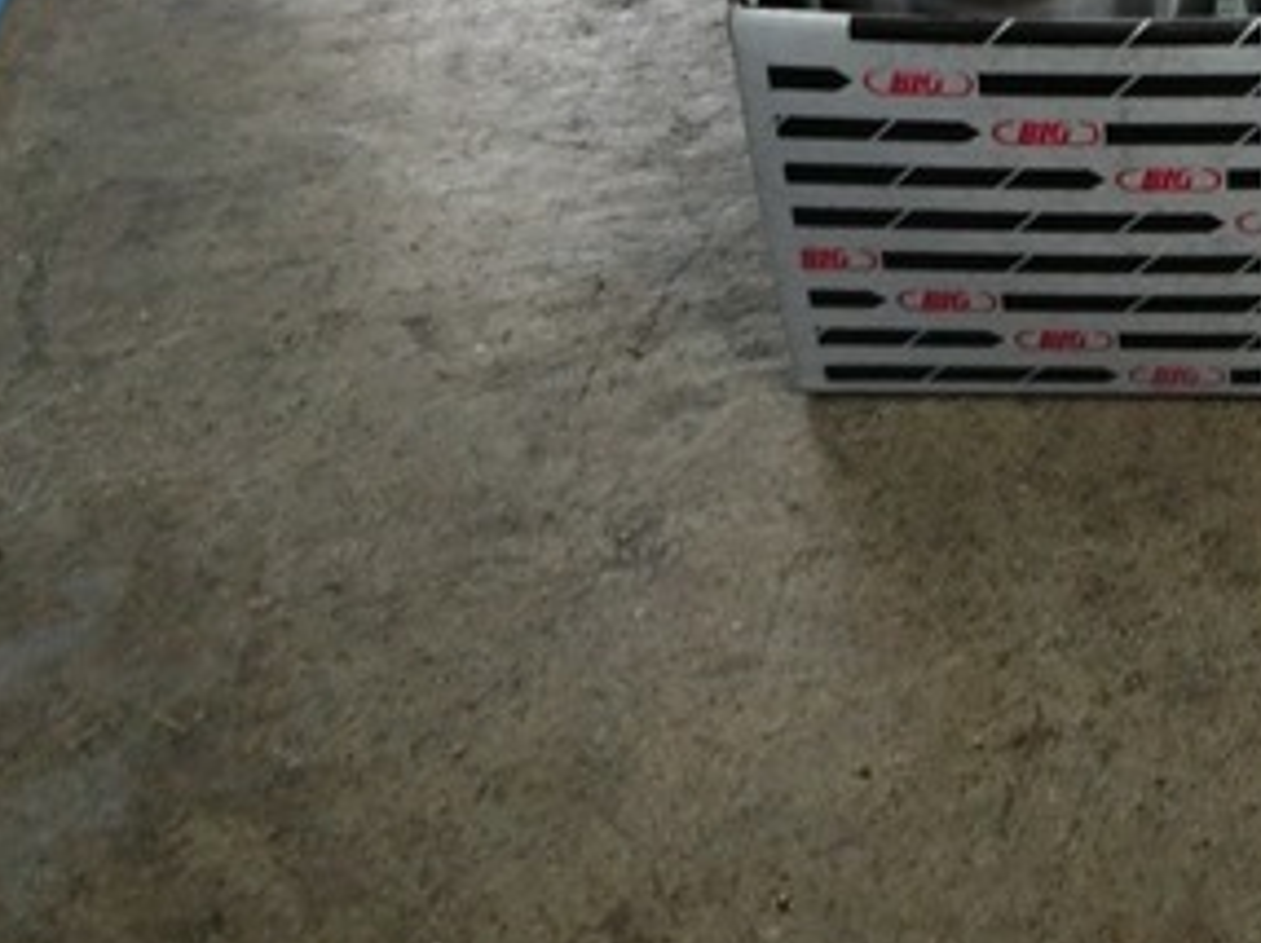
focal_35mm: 56
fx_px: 2038
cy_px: 13
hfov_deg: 30.6
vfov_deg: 24.9
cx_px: 1393
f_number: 3.5
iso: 400
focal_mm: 4.5
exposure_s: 1/60
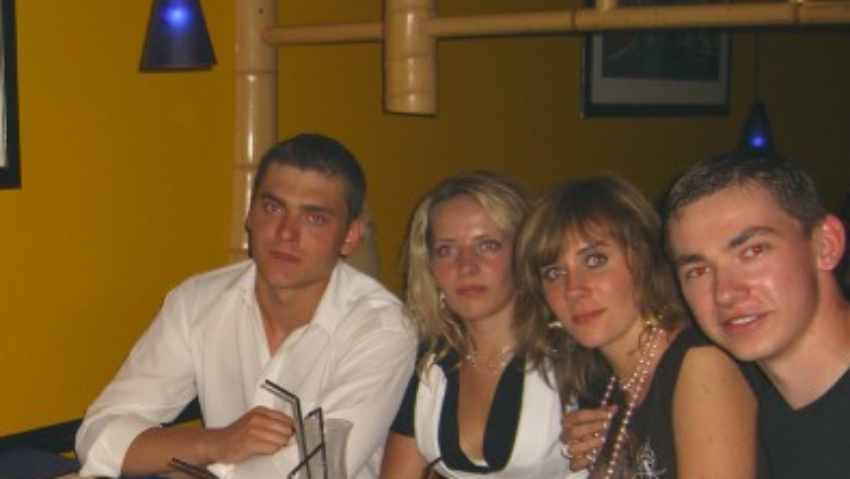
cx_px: 209
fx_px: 1421
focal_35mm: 63
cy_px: 403
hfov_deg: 32.7
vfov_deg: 18.9
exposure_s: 1/60
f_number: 2.8
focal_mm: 7.9
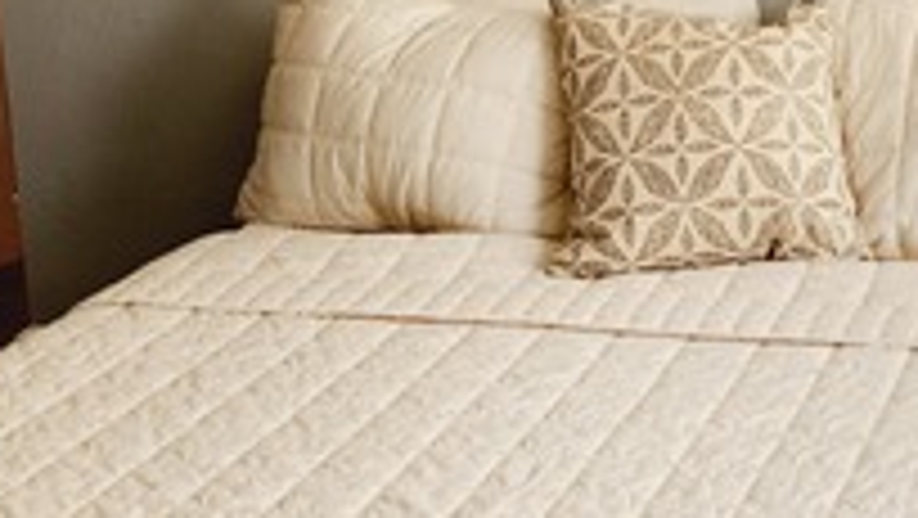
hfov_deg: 25.3
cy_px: 171
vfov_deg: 14.7
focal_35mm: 82
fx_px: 1997
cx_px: 785
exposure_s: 1/180
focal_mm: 6.4
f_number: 1.8
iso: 160
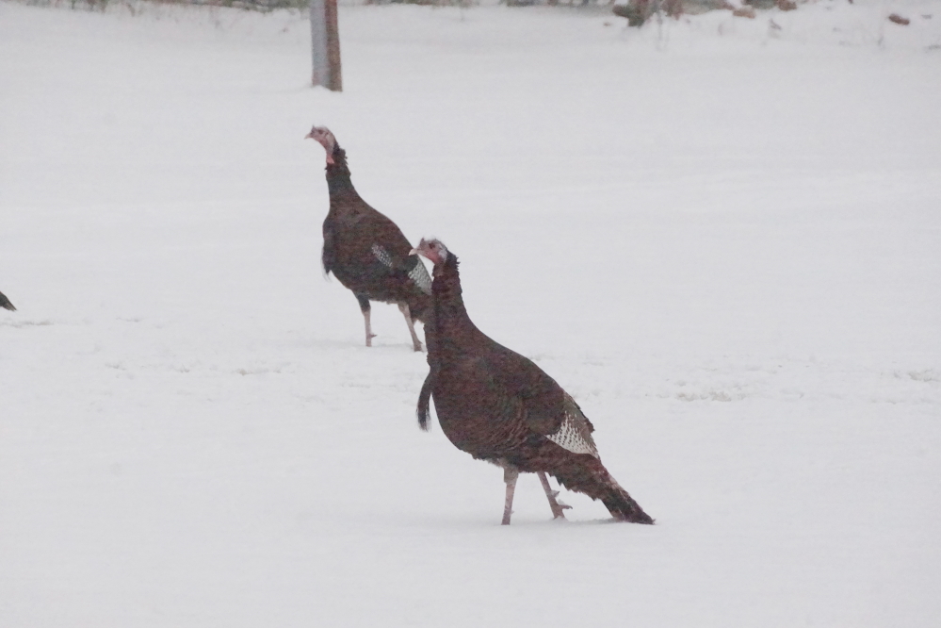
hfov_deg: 7.6
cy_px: 314
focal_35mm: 270
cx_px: 470
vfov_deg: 5.1
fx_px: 7057
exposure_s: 1/2000
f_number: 10
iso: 12800
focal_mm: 180
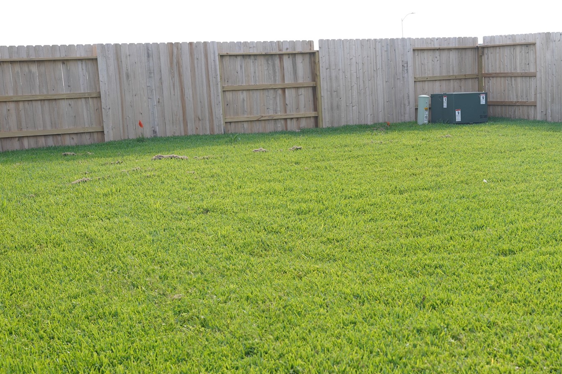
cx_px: 374
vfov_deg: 24.1
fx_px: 874
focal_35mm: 56
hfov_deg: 35.3
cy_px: 234
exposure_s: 1/200
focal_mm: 35
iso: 100
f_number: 5
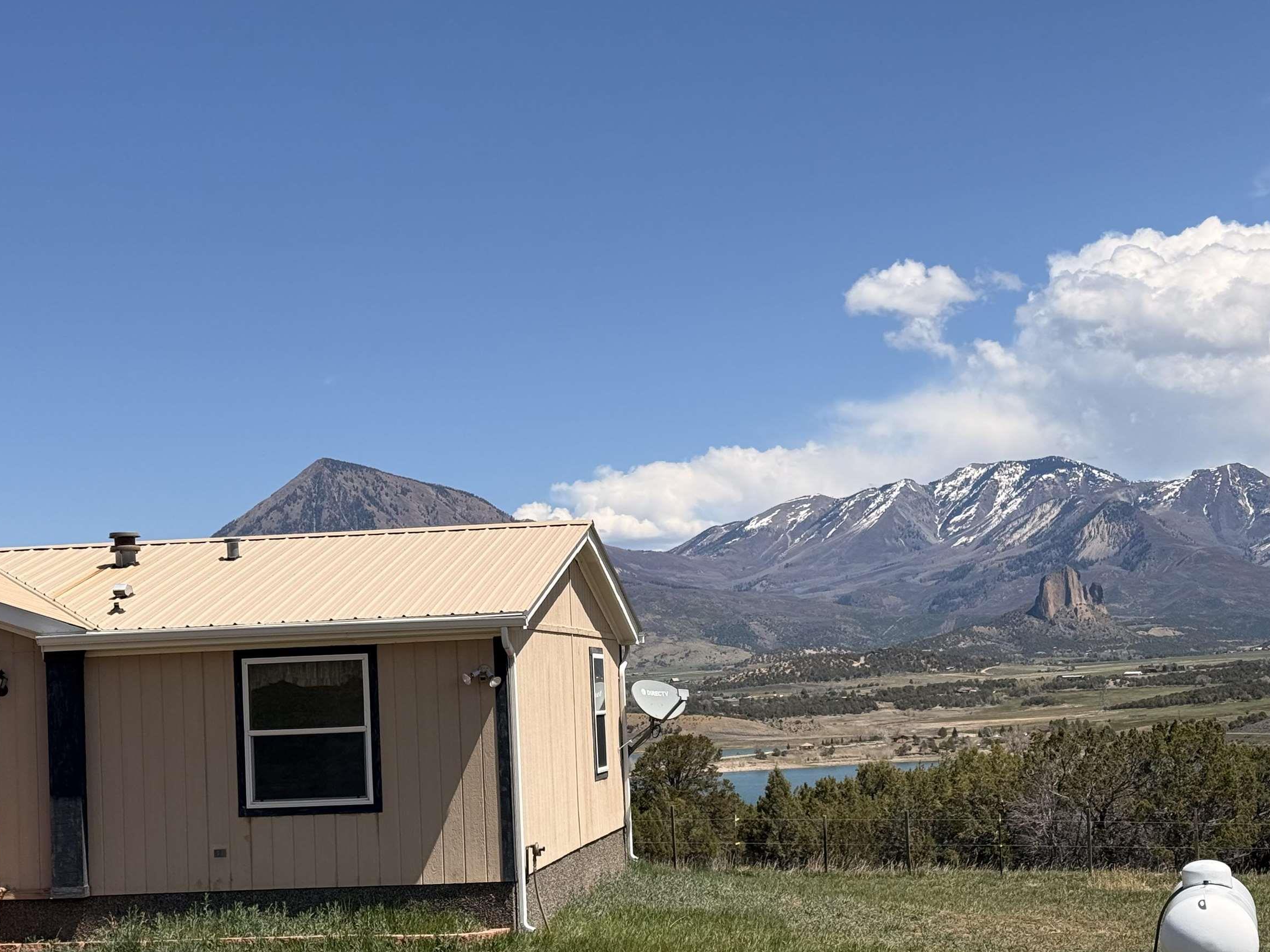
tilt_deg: +3.1
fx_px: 2311
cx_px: 592
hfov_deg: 30.7
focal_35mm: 63
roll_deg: +2.0
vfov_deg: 23.2
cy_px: 590
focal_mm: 6.76
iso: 64
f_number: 1.78
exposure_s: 1/6024
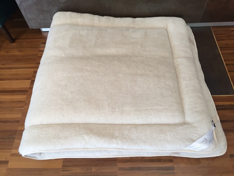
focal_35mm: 29
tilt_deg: -58.5
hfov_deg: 61.7
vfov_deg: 48.2
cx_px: 117
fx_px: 196
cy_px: 88
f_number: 2.2
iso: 40
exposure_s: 1/33
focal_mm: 4.15
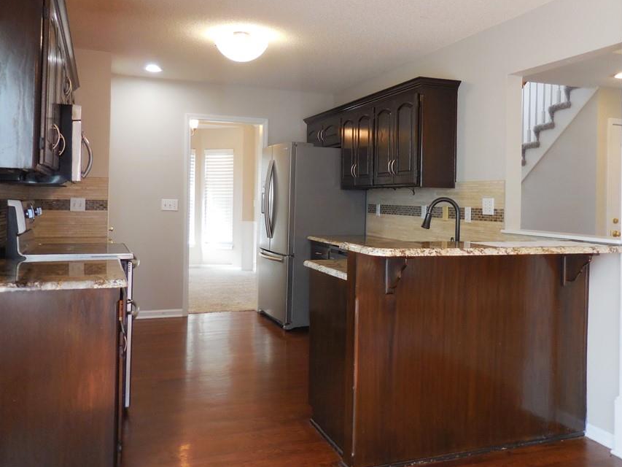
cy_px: 195
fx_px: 539
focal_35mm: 30
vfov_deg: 46.6
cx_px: 327
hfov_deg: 59.9
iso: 220
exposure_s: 1/30
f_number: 3.3
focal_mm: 4.5
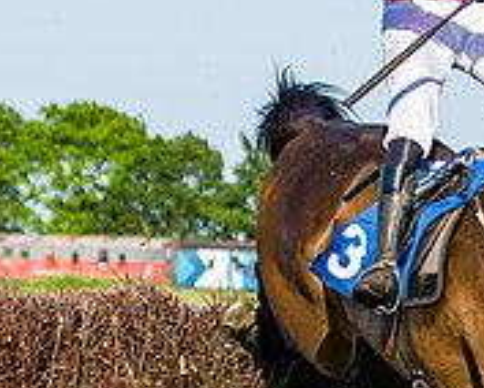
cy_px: 501
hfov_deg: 4.1
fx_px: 6668
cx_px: 594
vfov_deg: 3.3
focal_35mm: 465
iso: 200
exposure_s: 1/2000
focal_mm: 82
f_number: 4
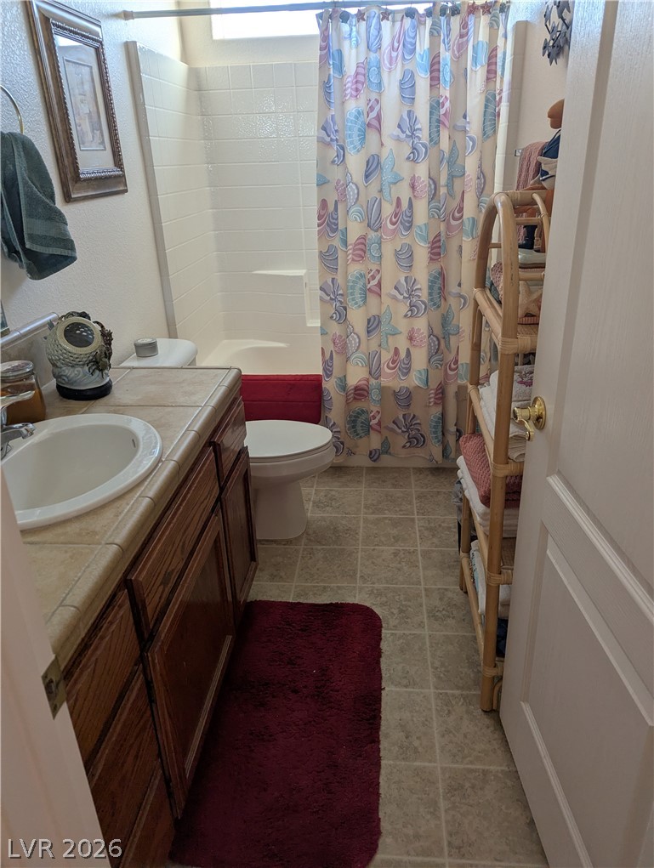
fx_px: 603
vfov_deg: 71.5
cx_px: 327
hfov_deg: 56.9
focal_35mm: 24
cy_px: 434
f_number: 1.85
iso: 146
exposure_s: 1/107
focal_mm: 6.81
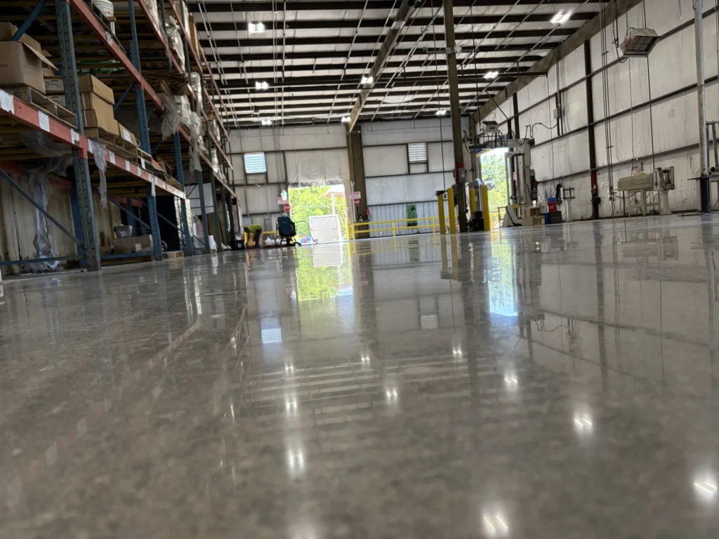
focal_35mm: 26
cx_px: 360
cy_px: 270
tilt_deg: -4.6
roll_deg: +5.7
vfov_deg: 53.1
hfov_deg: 67.3
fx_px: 540
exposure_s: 1/138
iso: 125
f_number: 1.6
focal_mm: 5.96
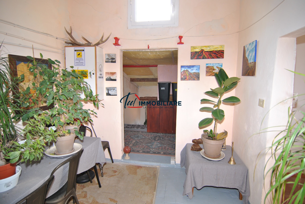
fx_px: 153
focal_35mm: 18
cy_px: 102
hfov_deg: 89.9
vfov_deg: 67.5
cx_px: 152
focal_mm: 12
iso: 200
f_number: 4
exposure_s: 1/60
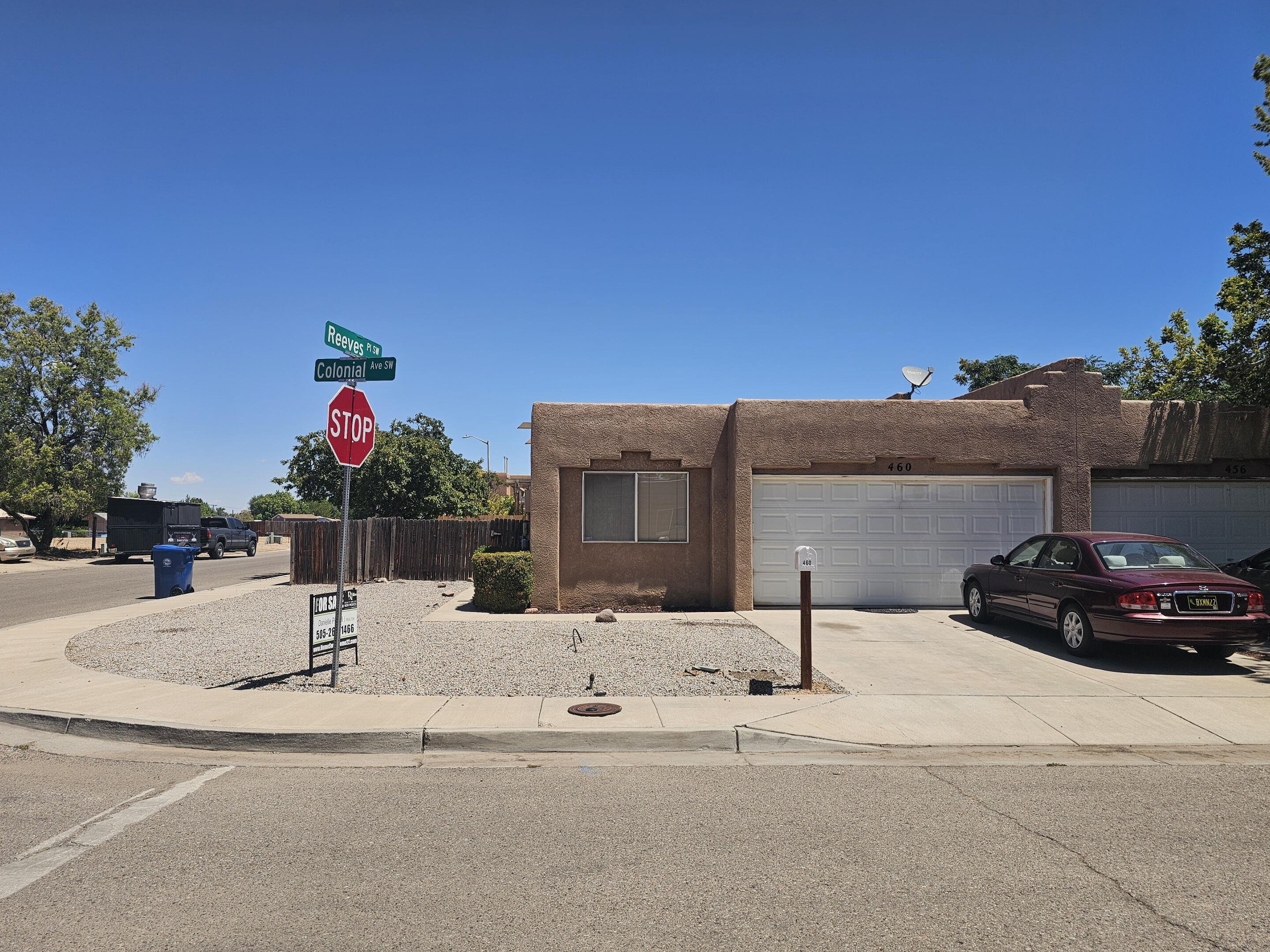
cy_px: 495
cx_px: 630
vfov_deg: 56.8
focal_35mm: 24
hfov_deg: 71.6
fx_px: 880
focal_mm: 6.3
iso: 10
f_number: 1.7
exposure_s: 1/1173
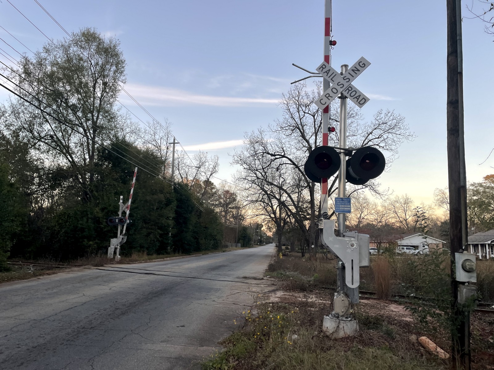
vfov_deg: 53.1
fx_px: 371
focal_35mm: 26
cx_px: 247
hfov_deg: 67.3
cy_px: 185
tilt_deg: +3.8
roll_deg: -0.6
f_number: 1.6
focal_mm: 4.2
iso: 32
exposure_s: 1/215
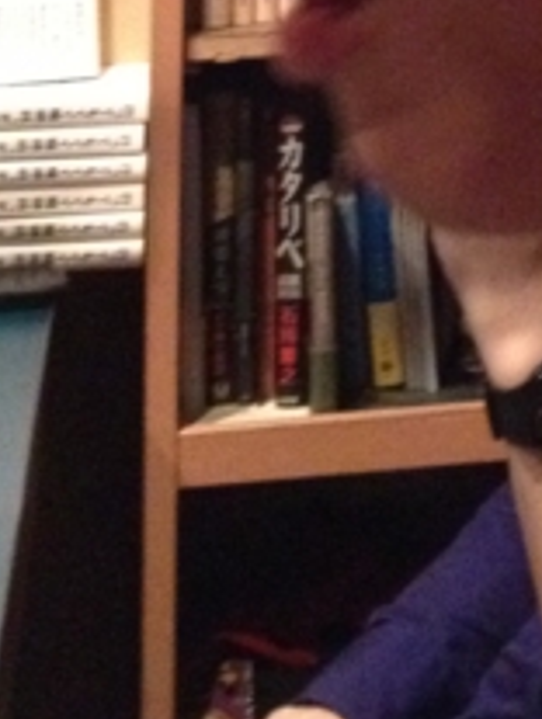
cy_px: -604
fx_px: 2810
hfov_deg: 10.8
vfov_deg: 13.1
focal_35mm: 135
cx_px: 678
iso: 800
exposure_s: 1/15
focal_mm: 4.28
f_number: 2.4
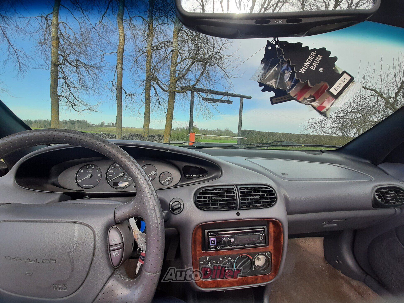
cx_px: 202
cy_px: 152
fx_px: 152
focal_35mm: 13
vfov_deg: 89.9
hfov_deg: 106.2
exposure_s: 1/417
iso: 40
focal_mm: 1.42
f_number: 2.2
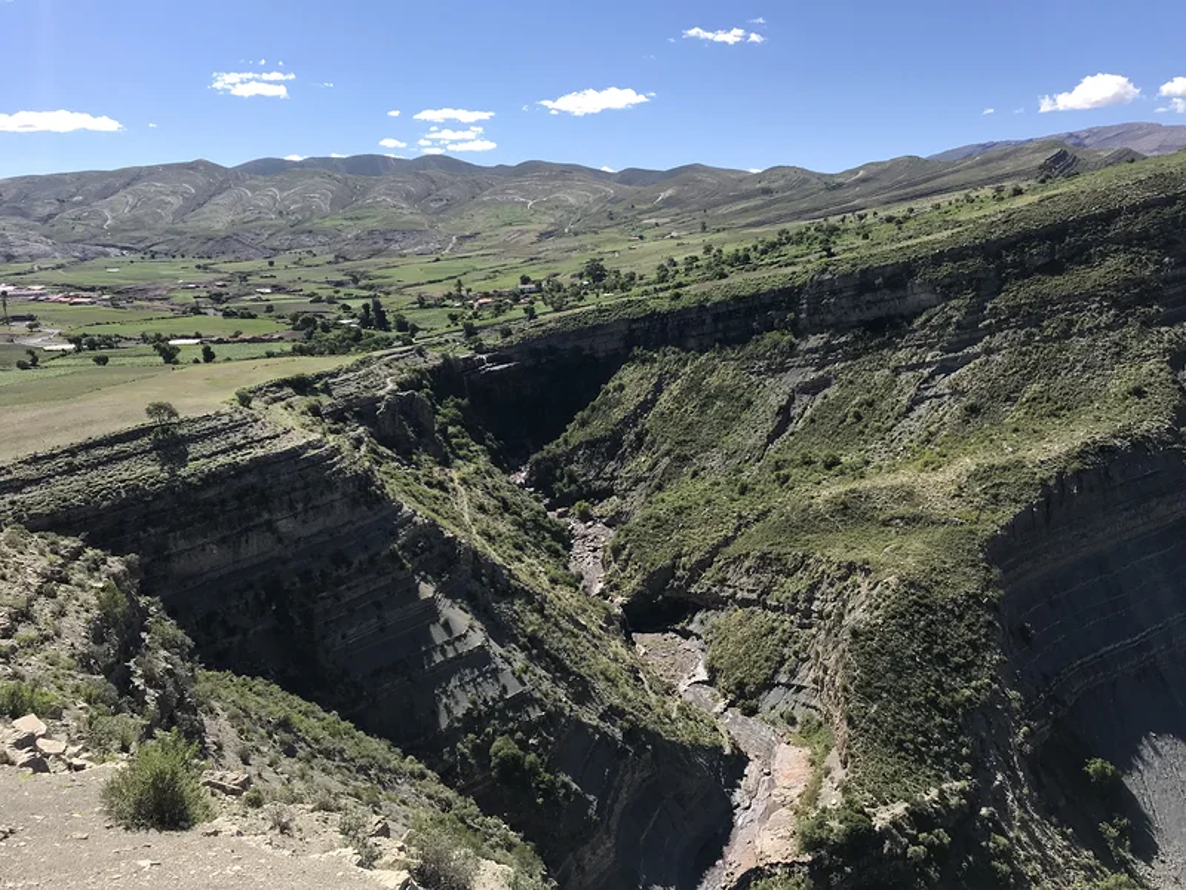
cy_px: 445
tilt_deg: -10.3
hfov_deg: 63.4
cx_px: 593
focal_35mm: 28
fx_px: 959
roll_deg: +2.2
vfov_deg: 49.7
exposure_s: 1/1709
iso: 20
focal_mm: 3.99
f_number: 1.8
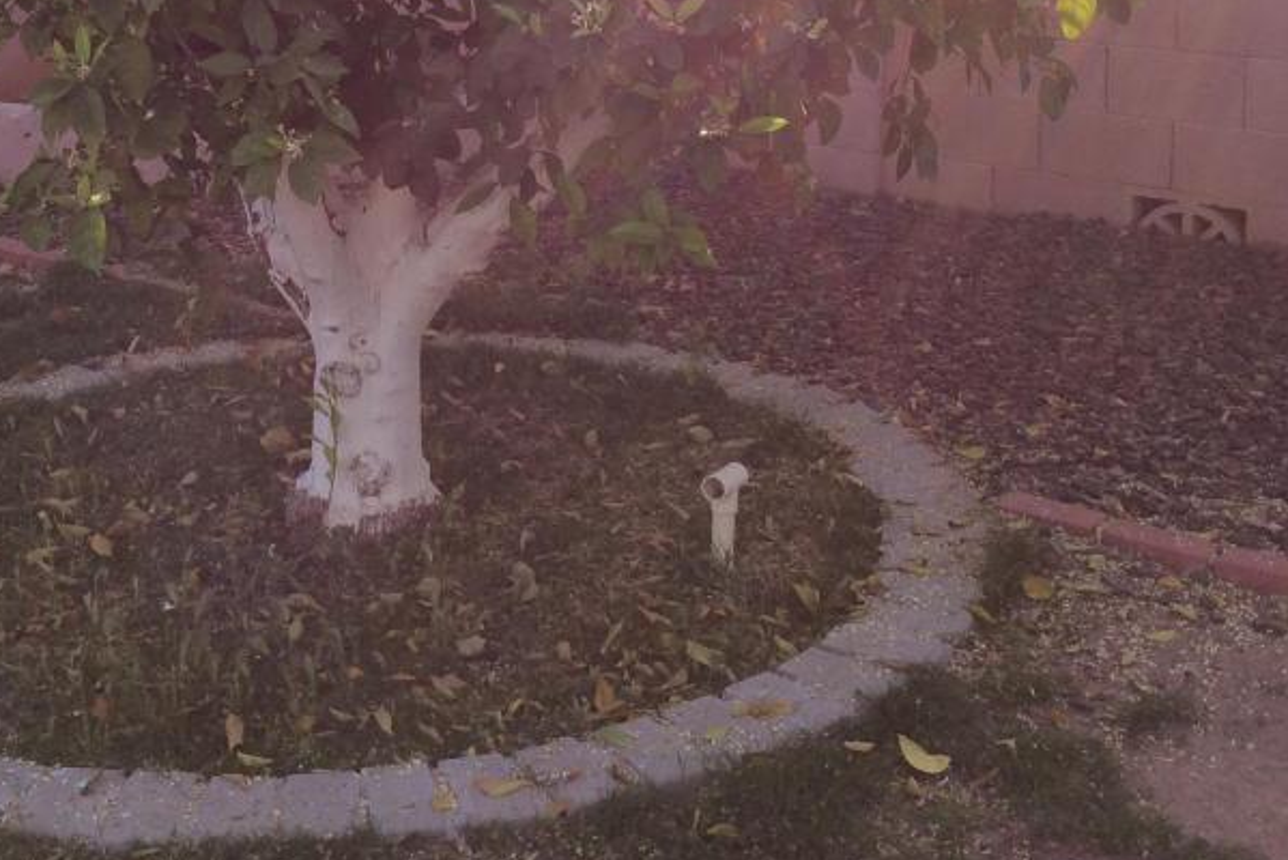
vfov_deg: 23.0
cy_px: 45
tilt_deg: -11.4
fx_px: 2040
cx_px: 505
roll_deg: +2.7
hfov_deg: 34.9
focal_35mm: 57
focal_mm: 3.3
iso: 32
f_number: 2.4
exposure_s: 1/590
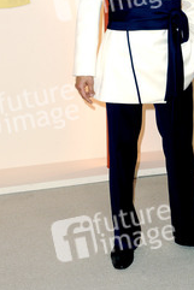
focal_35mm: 103
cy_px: 53
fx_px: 831
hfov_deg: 13.3
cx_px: 149
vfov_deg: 19.6
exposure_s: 1/200
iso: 1600
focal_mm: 62
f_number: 7.1
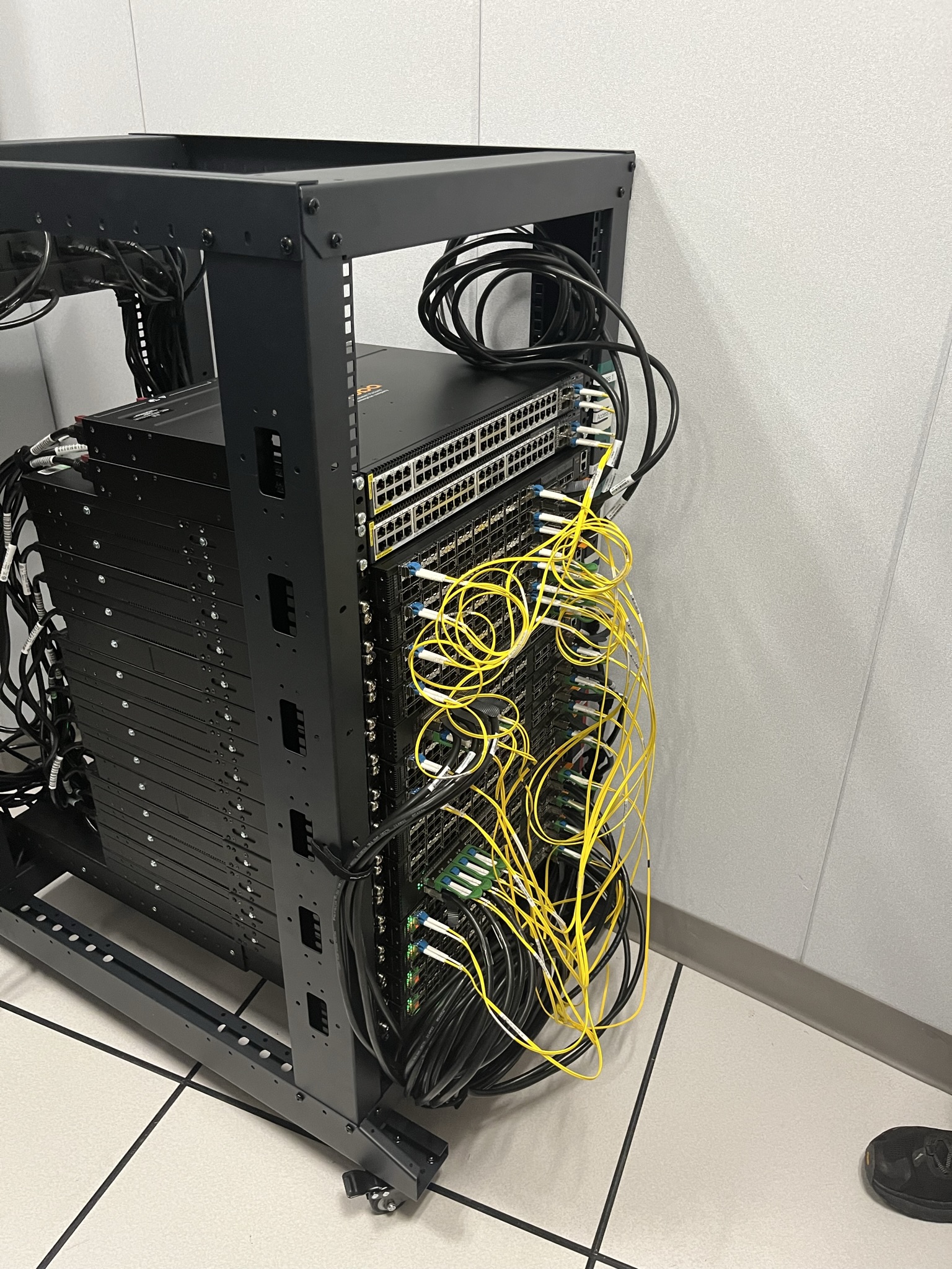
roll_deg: -1.1
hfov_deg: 53.1
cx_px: 476
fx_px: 953
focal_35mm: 26
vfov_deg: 67.3
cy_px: 634
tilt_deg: -27.5
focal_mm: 5.1
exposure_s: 1/60
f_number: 1.6
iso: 400
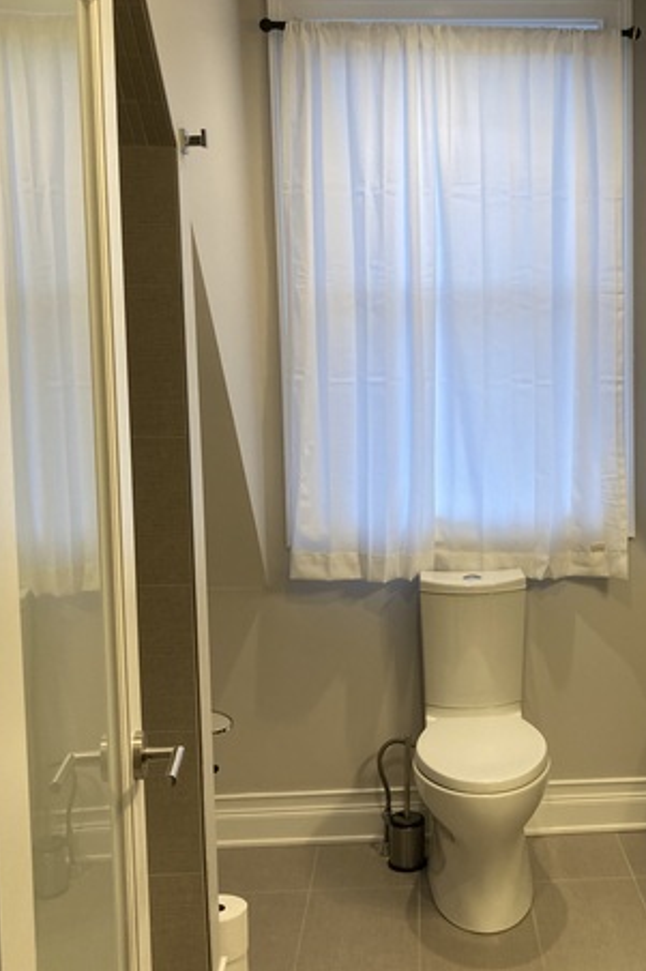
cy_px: 467
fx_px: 1158
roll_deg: -0.3
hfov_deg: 30.7
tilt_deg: -3.3
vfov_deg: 45.4
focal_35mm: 43
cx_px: 468
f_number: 1.8
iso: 64
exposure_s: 1/60
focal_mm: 3.99
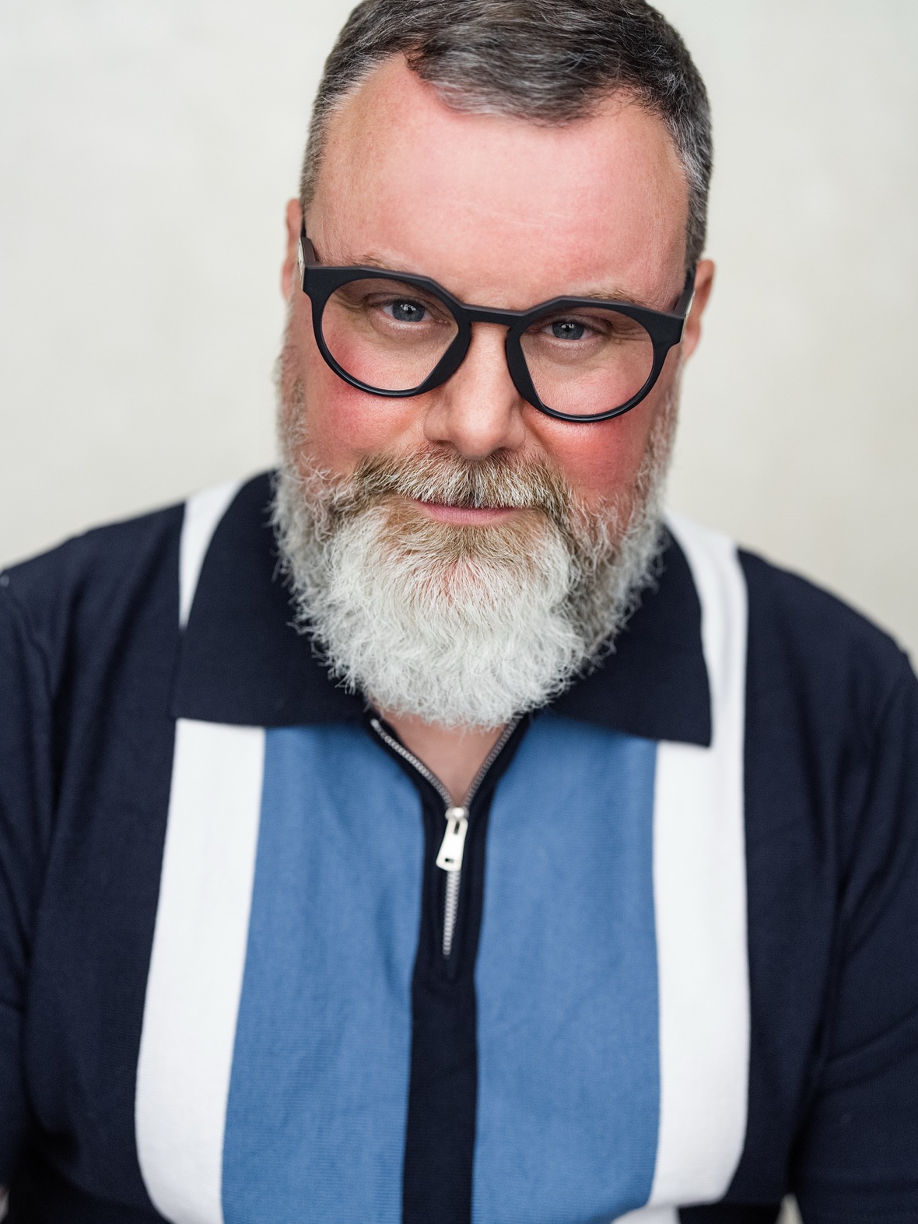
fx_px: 1945
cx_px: 457
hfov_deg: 26.6
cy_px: 648
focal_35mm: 55
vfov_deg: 34.9
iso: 1250
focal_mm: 50
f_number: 2
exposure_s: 1/250
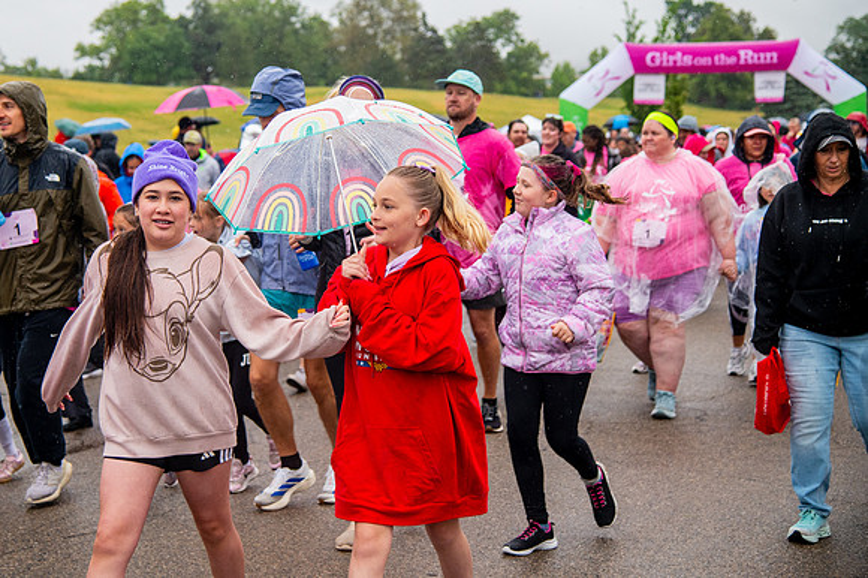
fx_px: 1661
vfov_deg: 19.7
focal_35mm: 69
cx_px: 332
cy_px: 228
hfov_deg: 29.2
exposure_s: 1/1600
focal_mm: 55
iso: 1600
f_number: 4
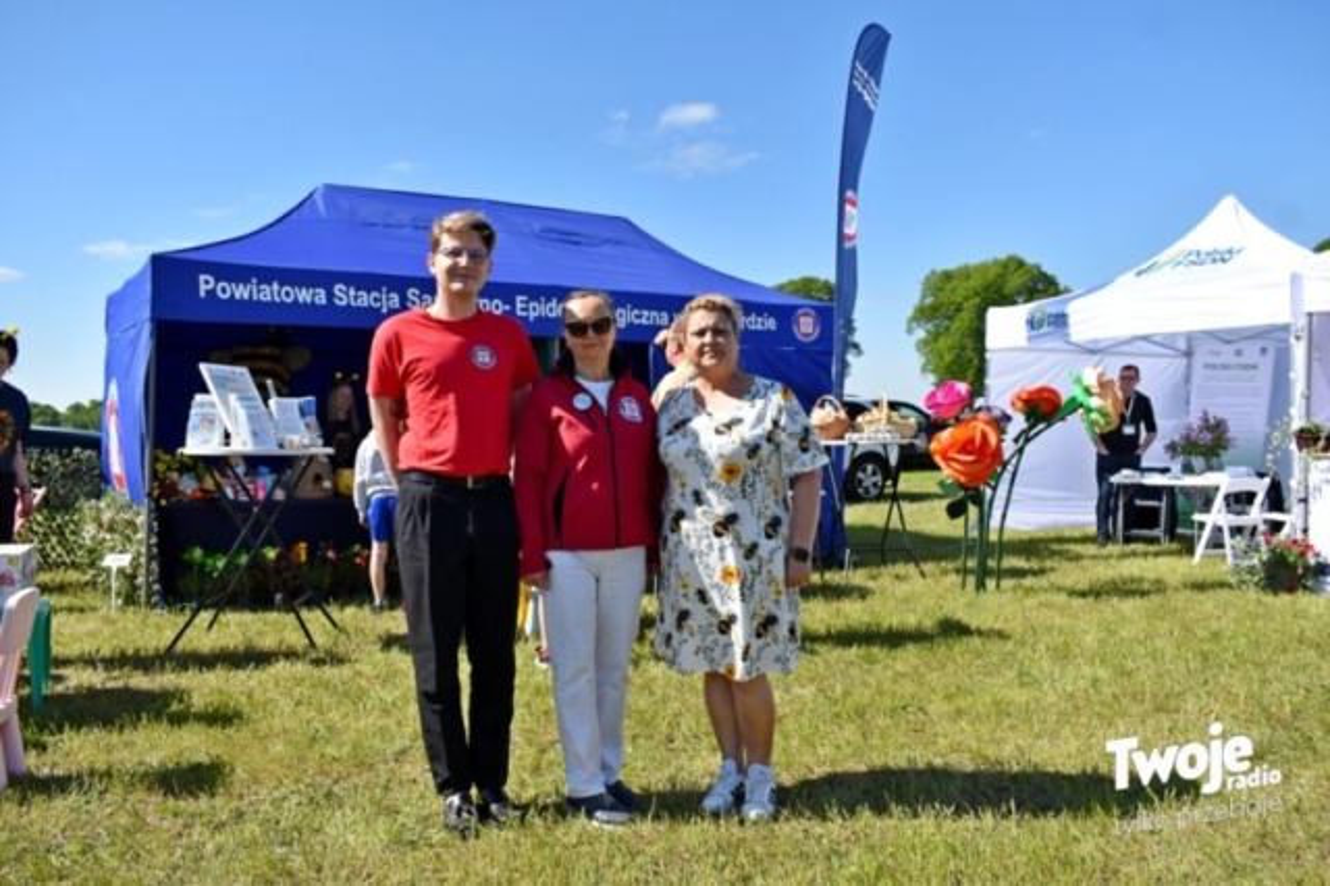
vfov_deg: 43.6
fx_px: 1108
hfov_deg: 62.0
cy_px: 443
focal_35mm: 30
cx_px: 665
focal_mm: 20
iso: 400
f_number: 6.3
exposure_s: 1/1600
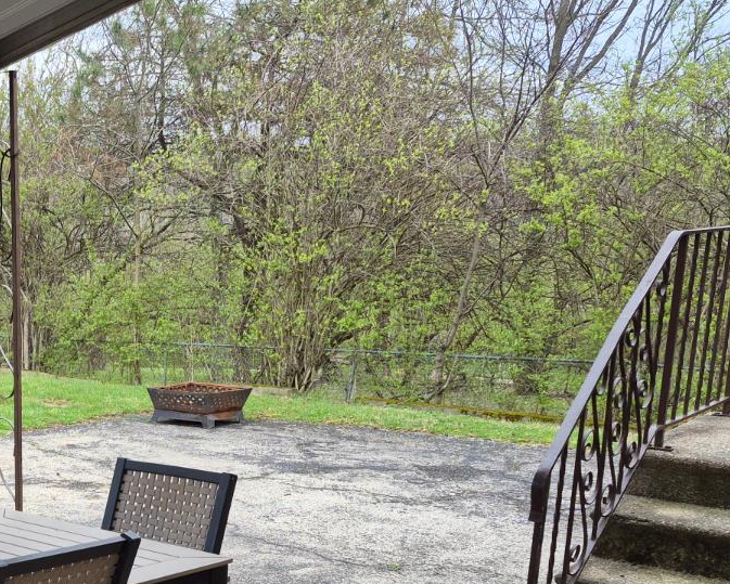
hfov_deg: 34.6
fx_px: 1081
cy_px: 514
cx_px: 35
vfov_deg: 29.2
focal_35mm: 50
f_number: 1.8
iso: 25
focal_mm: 5.4
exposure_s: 1/269
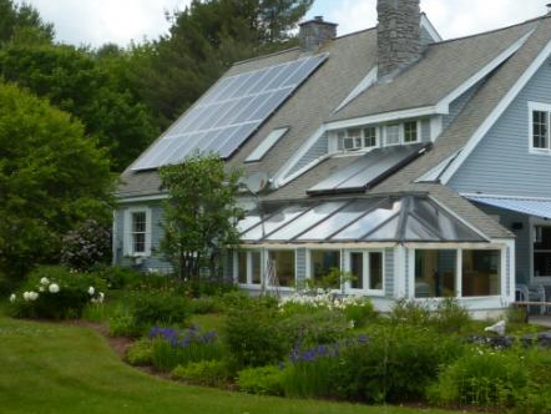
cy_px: 190
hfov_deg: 30.6
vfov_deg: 23.3
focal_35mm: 63
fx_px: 1003
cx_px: 342
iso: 80
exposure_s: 1/400
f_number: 4
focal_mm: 4.4
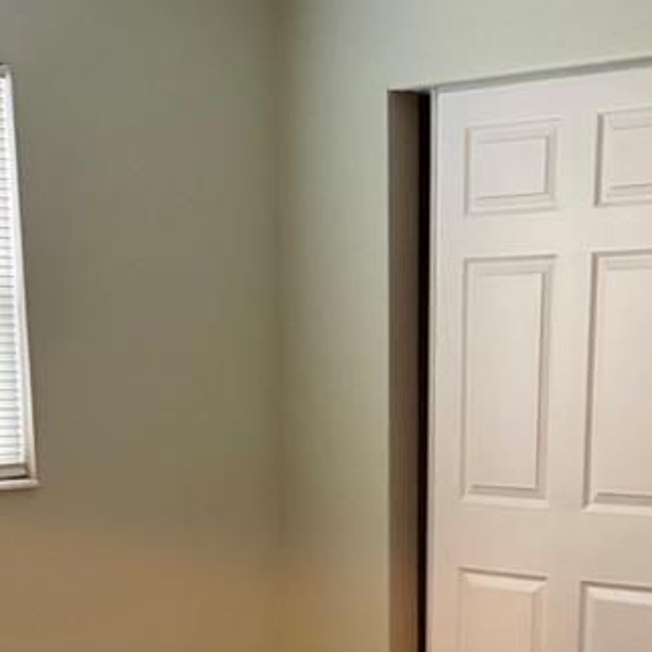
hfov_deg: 21.9
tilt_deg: -13.2
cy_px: 759
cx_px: 358
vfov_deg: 20.6
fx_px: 1683
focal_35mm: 79
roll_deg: +0.6
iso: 800
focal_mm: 6.76
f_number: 1.78
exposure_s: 1/40
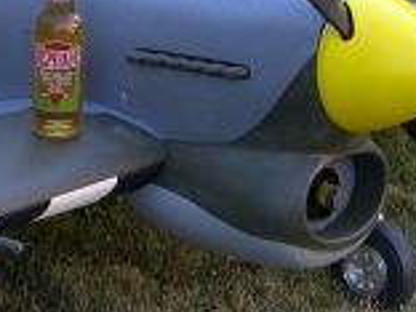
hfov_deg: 12.5
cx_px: -35
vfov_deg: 9.5
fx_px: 1875
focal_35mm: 156
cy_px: 144
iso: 100
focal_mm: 8
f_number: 2.8
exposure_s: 1/103
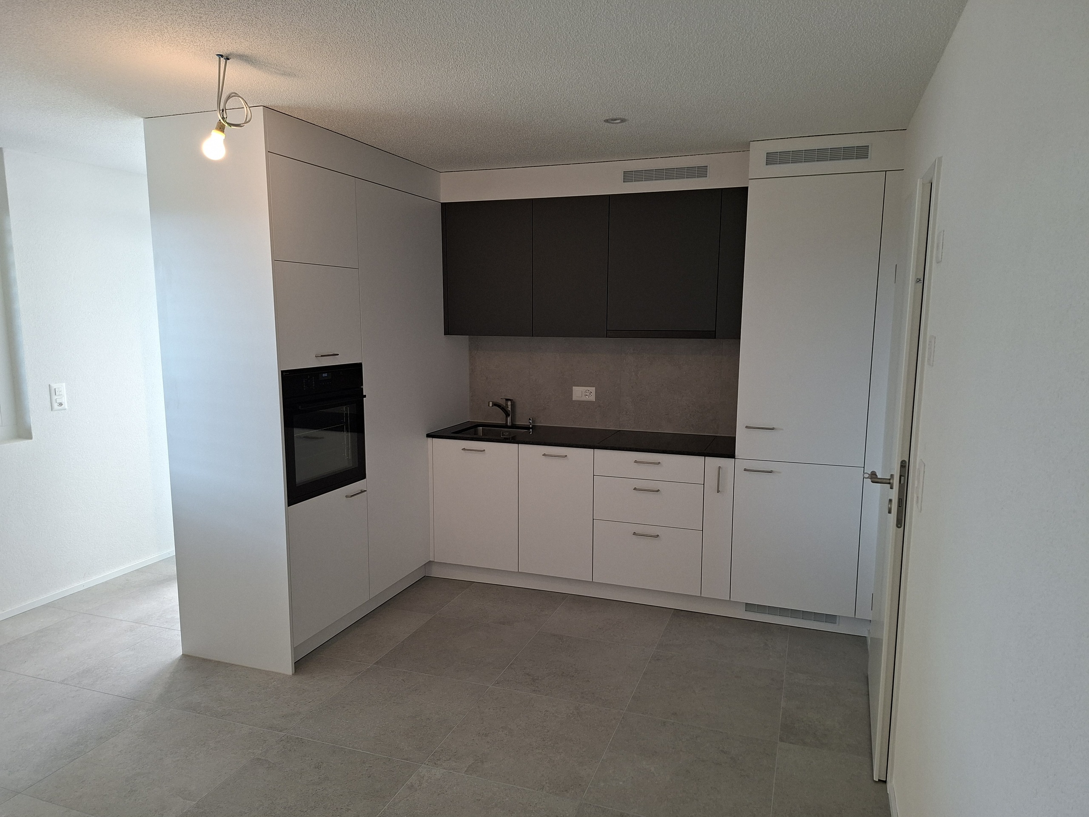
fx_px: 724
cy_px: 408
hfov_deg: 73.9
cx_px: 544
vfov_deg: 58.9
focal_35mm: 23
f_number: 1.8
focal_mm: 5.54
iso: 100
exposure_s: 1/100
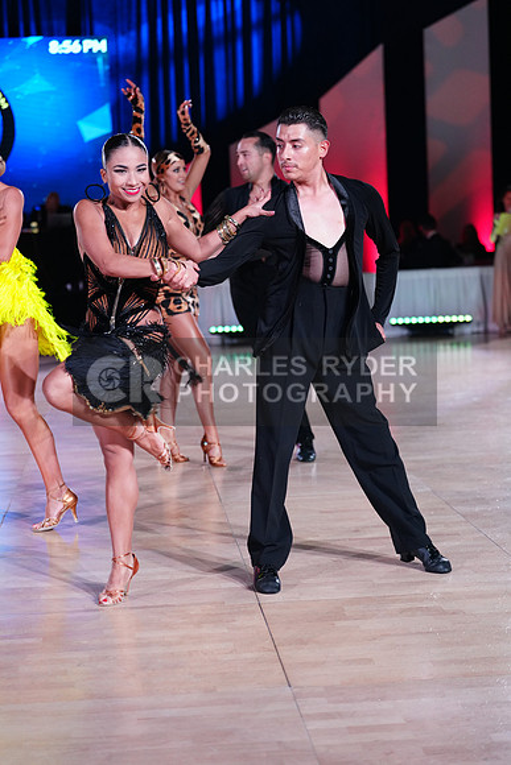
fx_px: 1489
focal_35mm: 70
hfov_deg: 19.5
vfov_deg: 28.8
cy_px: 382
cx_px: 256
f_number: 2.8
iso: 2000
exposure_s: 1/400
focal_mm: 70
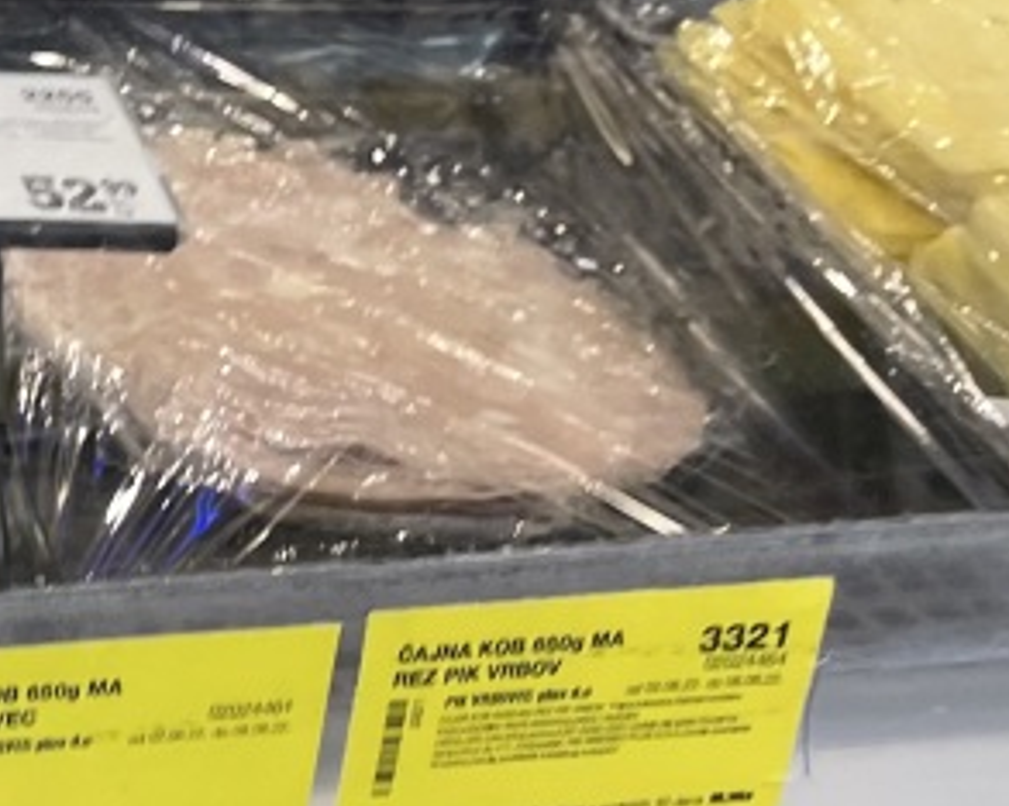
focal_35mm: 104
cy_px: 1040
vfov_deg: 14.2
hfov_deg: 15.5
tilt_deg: -45.5
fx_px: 3104
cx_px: -892
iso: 80
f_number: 1.6
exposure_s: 1/100
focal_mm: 4.2
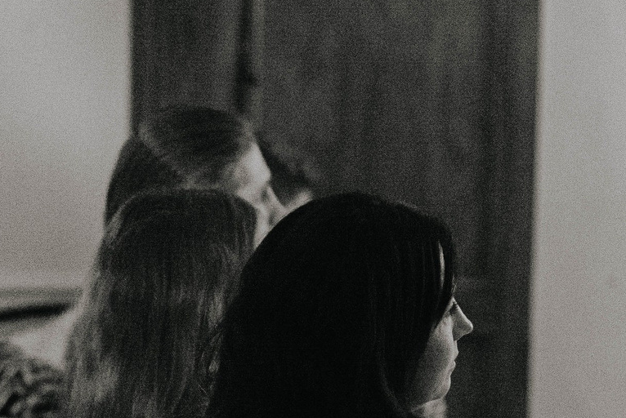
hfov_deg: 12.3
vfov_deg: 8.2
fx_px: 2906
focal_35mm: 167
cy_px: 381
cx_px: 329
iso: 3200
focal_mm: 50
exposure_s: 1/100
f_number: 1.8
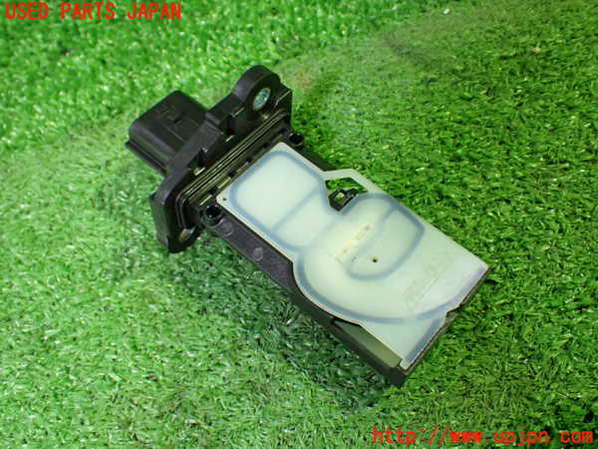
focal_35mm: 38
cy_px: 224
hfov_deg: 49.0
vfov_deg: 37.7
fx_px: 656
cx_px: 299
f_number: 2.7
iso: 800
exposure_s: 1/40
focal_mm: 6.83
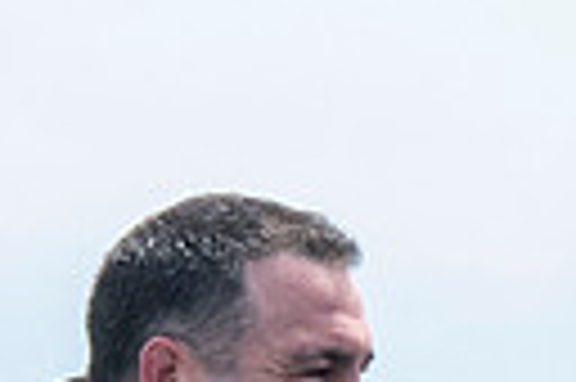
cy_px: 720
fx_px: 14286
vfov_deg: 1.5
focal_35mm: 894
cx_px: -119
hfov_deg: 2.3
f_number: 13
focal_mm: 70
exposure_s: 1/250
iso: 200
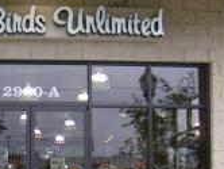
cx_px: 32
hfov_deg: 22.1
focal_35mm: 87
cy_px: 171
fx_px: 564
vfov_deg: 16.6
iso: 100
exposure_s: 1/96.3
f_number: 2.8
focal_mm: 6
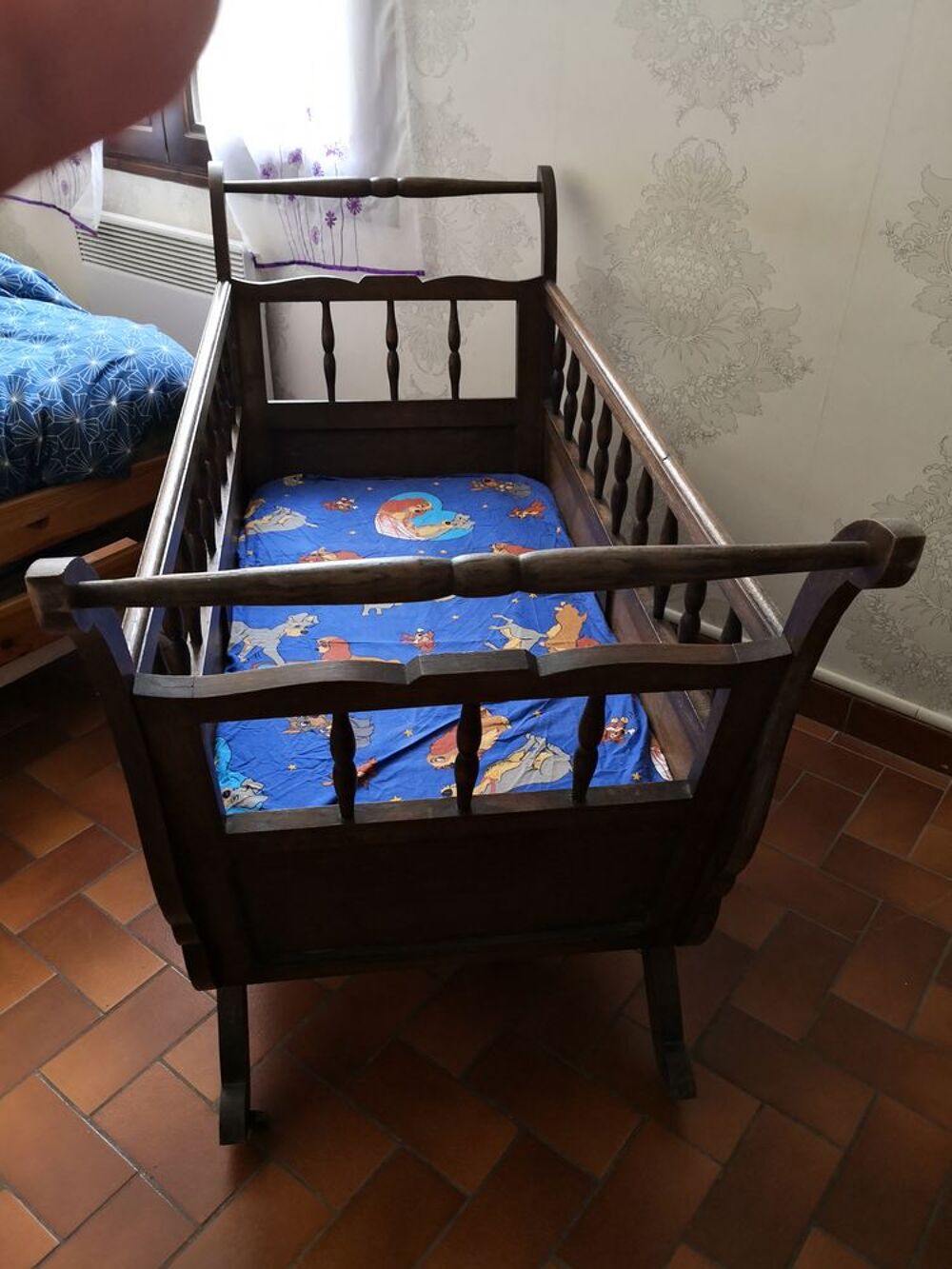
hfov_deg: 51.4
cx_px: 476
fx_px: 990
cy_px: 634
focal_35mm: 27
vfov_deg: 65.3
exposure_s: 1/33.3
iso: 200
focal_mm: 3.95
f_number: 1.6
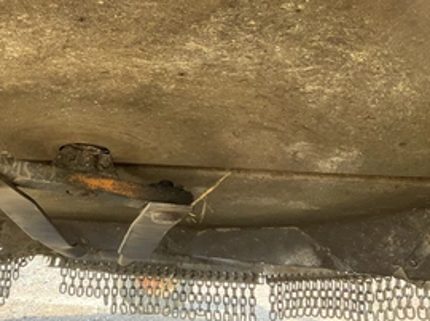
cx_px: 132
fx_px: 534
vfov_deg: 33.3
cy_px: 116
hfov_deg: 43.1
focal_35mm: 43
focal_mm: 3
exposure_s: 1/122
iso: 64
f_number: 1.8
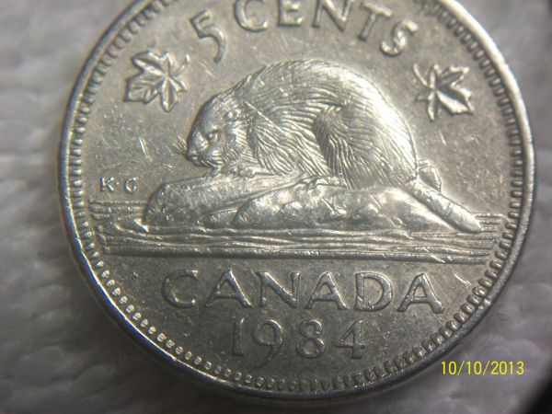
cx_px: 276
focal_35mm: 96
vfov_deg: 15.4
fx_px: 1531
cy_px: 207
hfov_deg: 20.4
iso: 163
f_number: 5.2
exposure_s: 1/125
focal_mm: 17.1
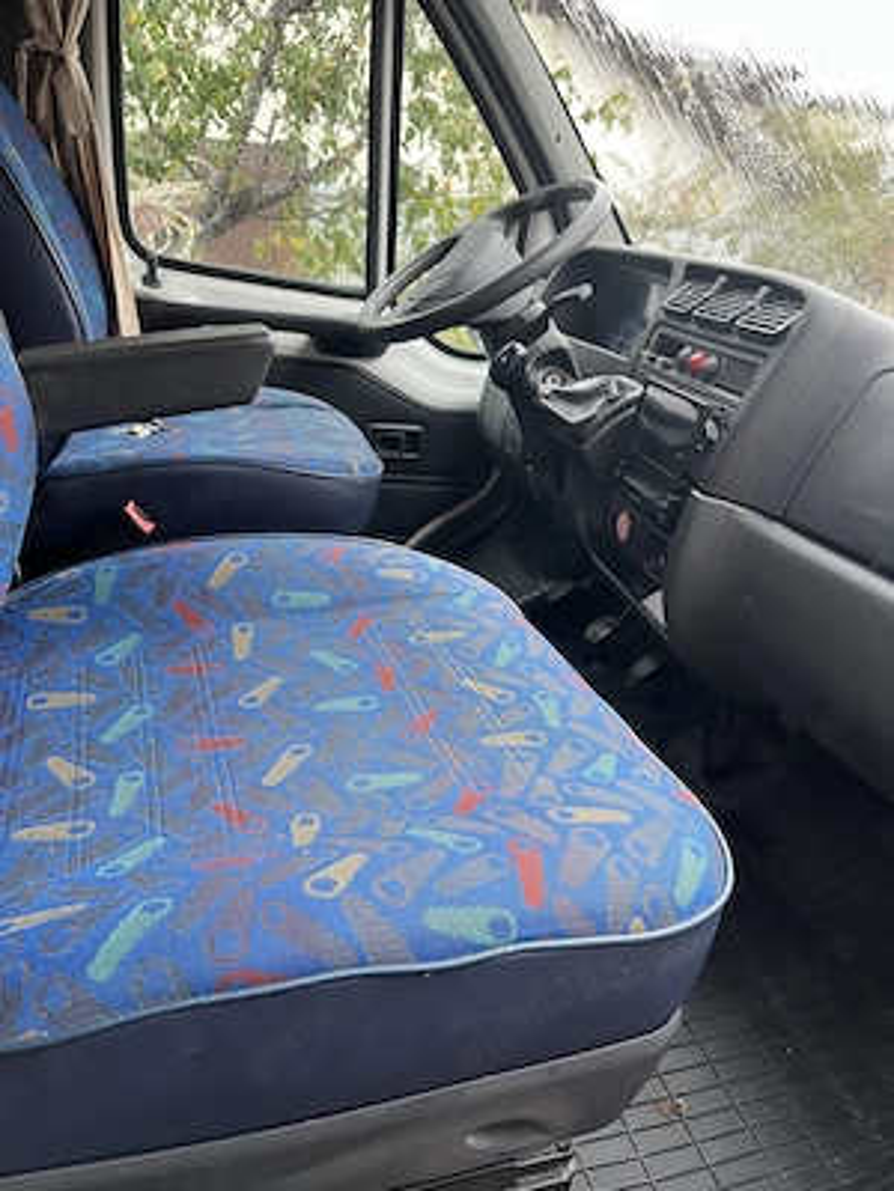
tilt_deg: -20.0
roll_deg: -3.2
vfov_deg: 67.3
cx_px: 447
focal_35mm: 26
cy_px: 596
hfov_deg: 53.1
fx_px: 895
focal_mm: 5.1
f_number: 1.6
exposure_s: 1/77
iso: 125
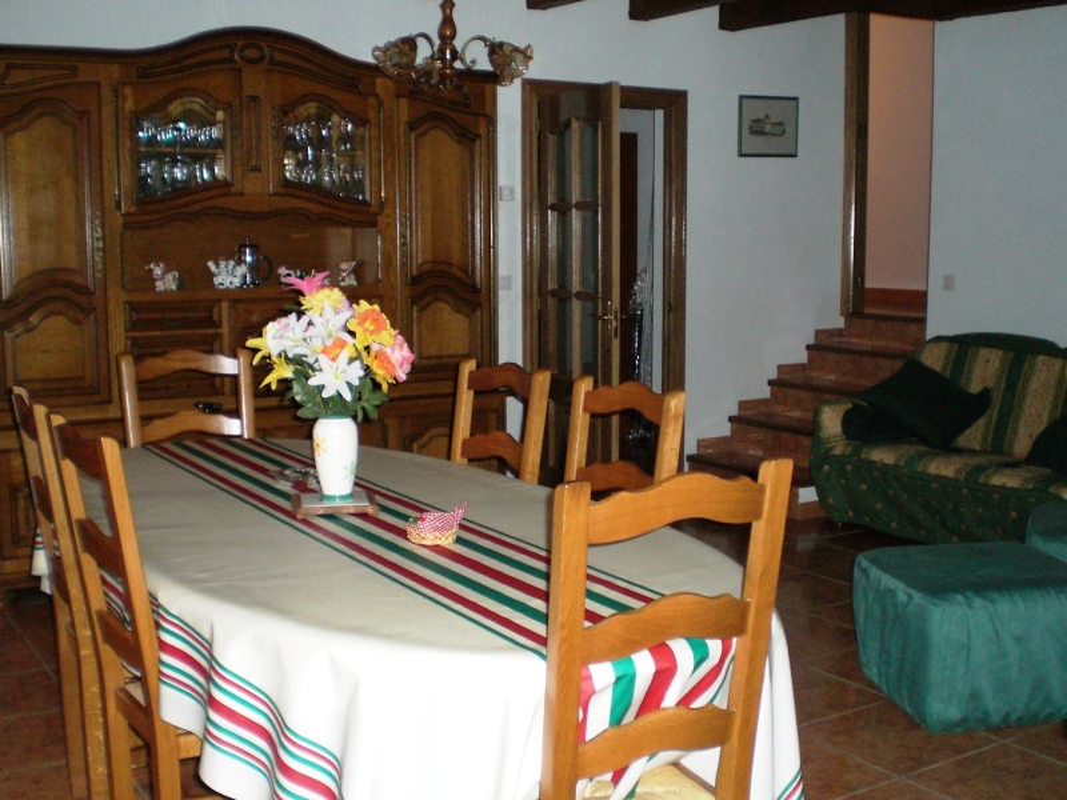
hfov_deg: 49.0
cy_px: 400
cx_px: 534
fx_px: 1171
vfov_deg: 37.7
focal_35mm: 38
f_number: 3.1
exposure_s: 1/60
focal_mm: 6.3
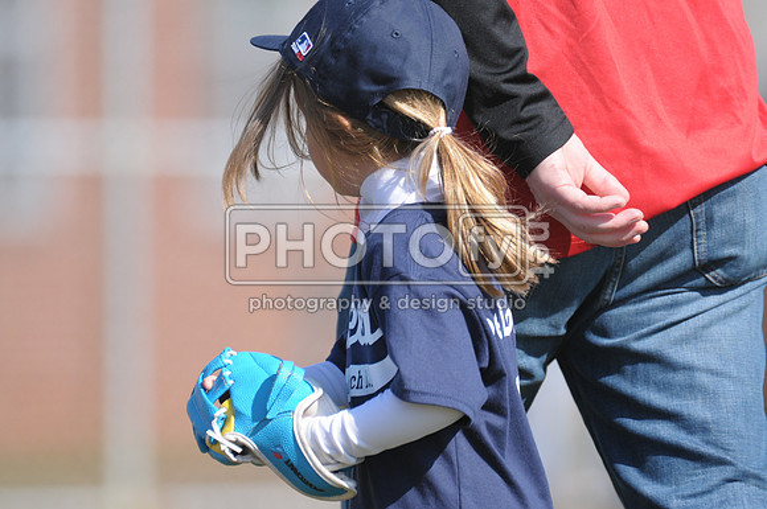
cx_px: 384
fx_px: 12765
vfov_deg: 2.3
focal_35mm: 600
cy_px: 254
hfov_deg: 3.4
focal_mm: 400
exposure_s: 1/1600
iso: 400
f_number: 4.5
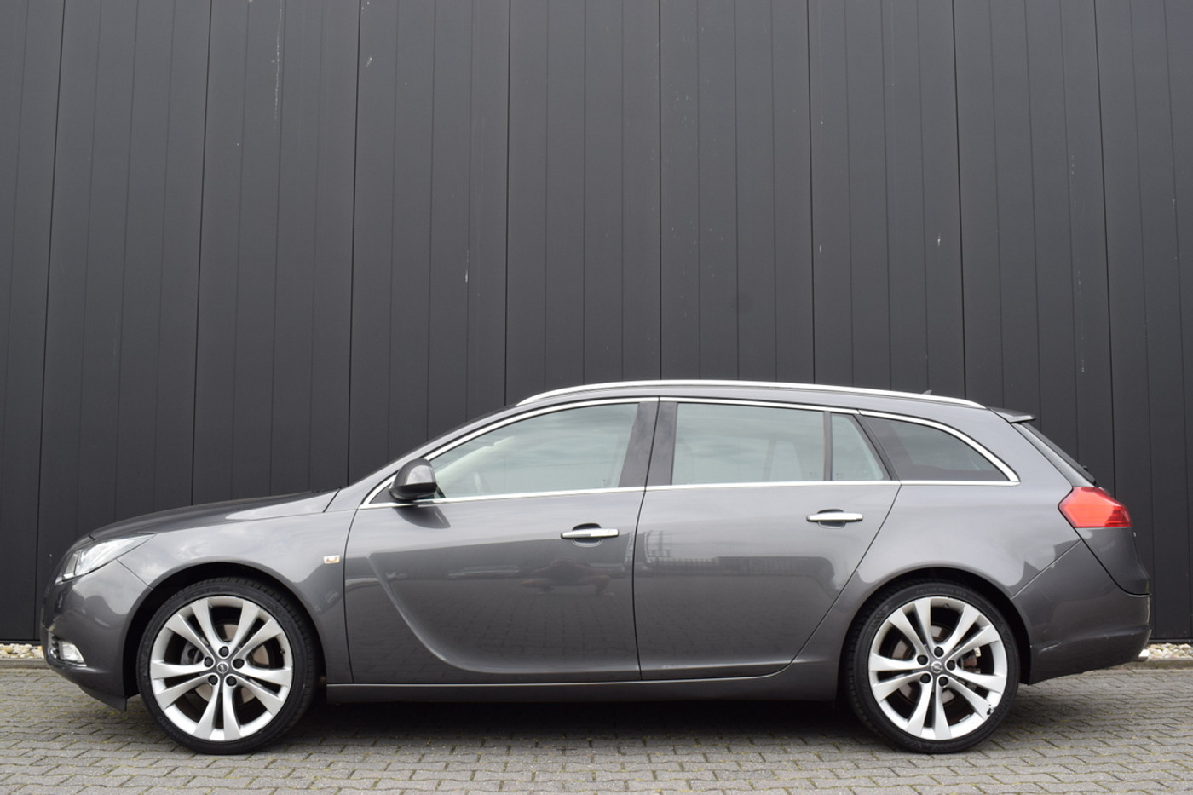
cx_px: 596
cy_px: 398
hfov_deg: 55.1
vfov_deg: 38.4
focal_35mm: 34
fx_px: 1143
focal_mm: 23
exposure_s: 1/250
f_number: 8
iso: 400
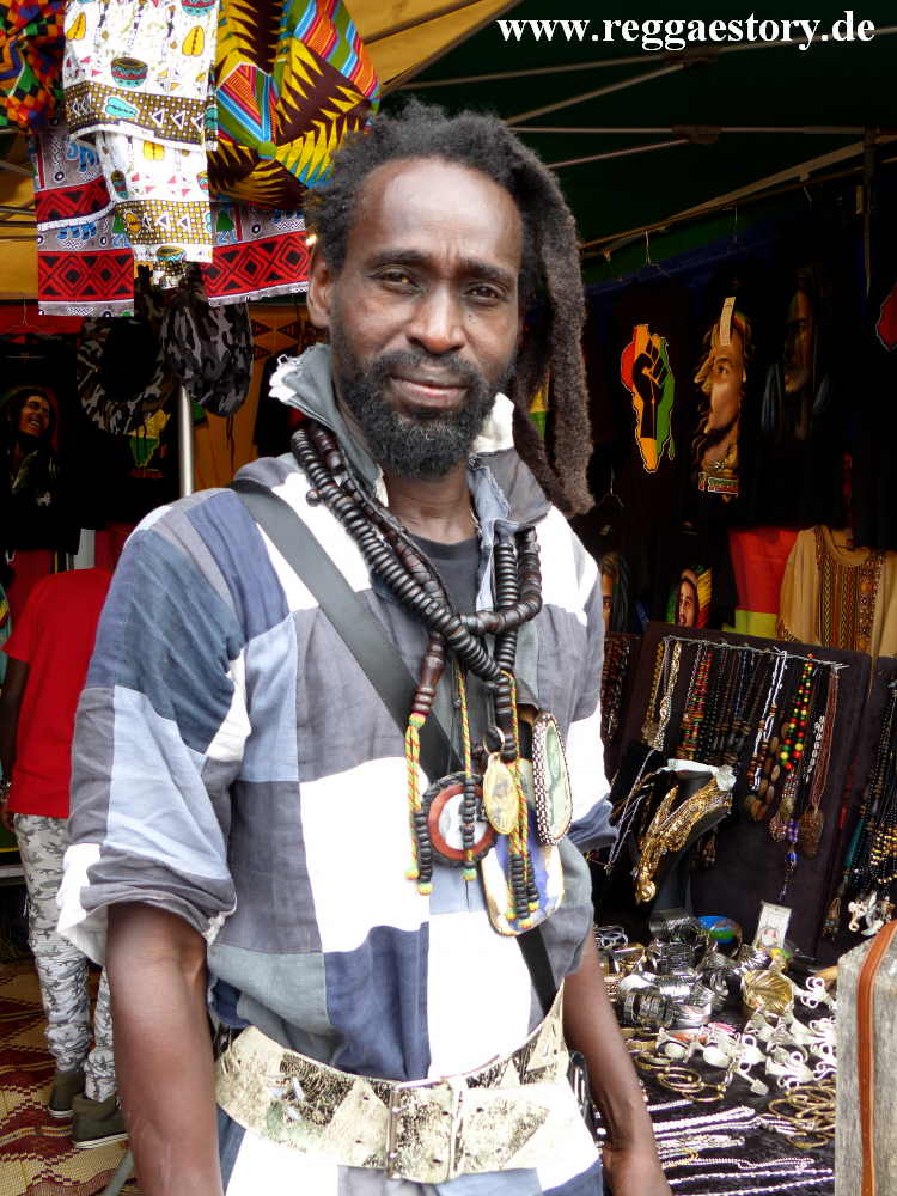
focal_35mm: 39
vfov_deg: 47.9
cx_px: 448
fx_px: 1347
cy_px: 598
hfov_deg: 36.8
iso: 100
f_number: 3.2
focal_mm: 7
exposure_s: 1/125
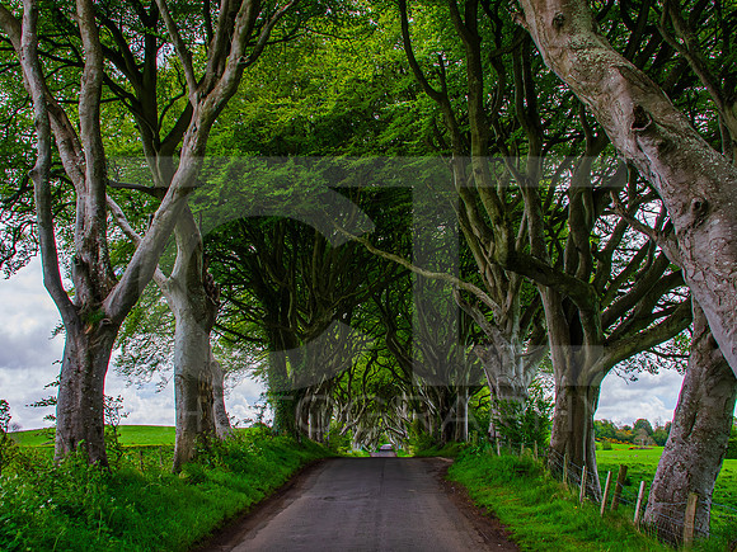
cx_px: 373
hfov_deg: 38.1
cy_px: 276
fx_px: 1066
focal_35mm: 50
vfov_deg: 29.1
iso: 500
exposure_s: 1/100
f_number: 13
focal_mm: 30
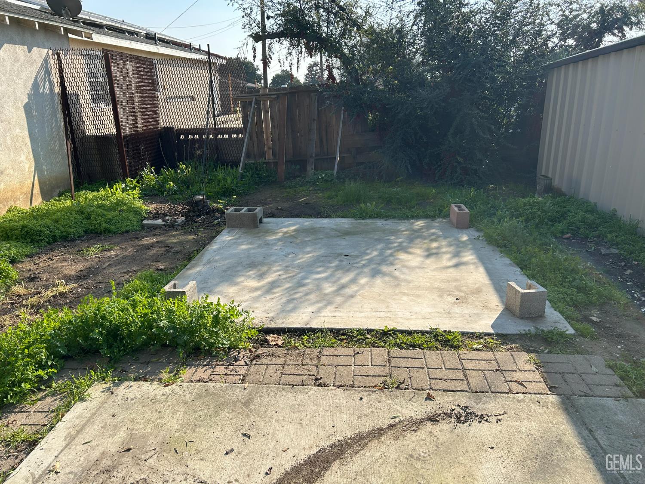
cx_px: 322
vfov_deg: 53.1
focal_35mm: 26
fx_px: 484
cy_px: 242
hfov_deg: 67.3
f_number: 1.5
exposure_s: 1/2513
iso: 50
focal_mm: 5.7
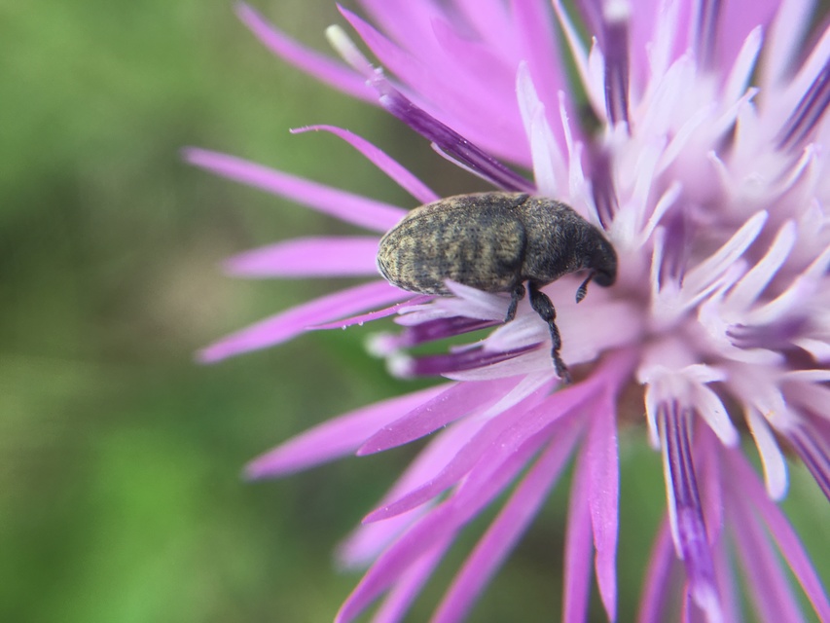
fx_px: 695
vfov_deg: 48.2
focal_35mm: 29
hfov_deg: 61.7
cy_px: 312
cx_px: 415
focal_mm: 4.15
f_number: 2.2
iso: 25
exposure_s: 1/381
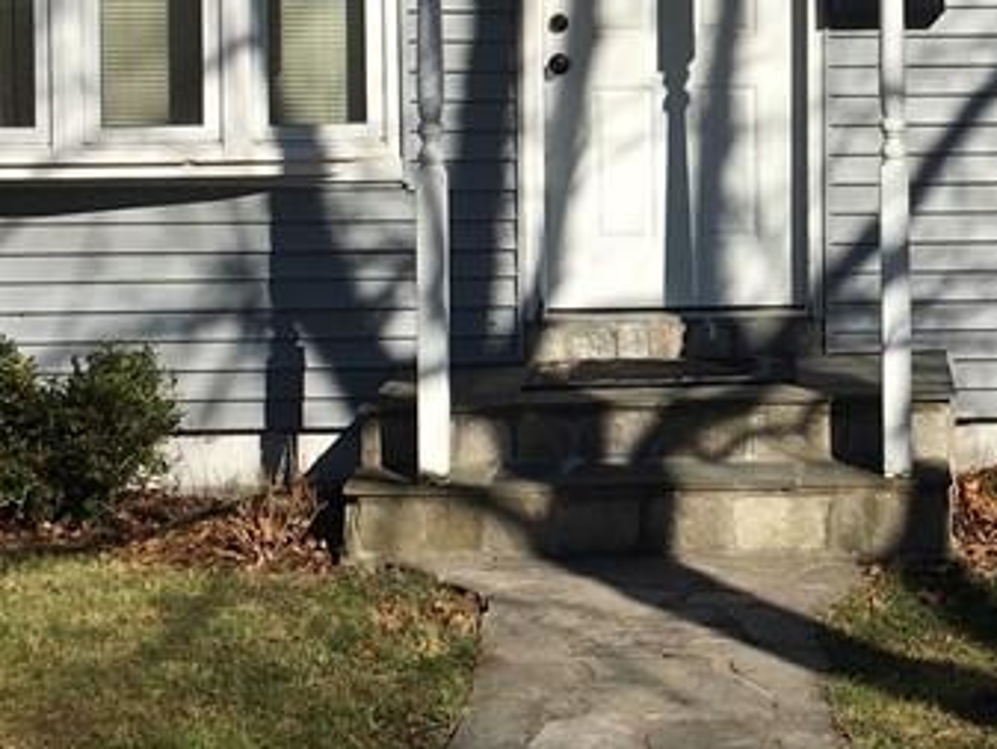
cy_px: 71
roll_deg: +0.6
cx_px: 899
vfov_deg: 16.6
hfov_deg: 21.7
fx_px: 2535
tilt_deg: +0.1
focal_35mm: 88
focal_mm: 4.15
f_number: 2.2
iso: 25
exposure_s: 1/2079
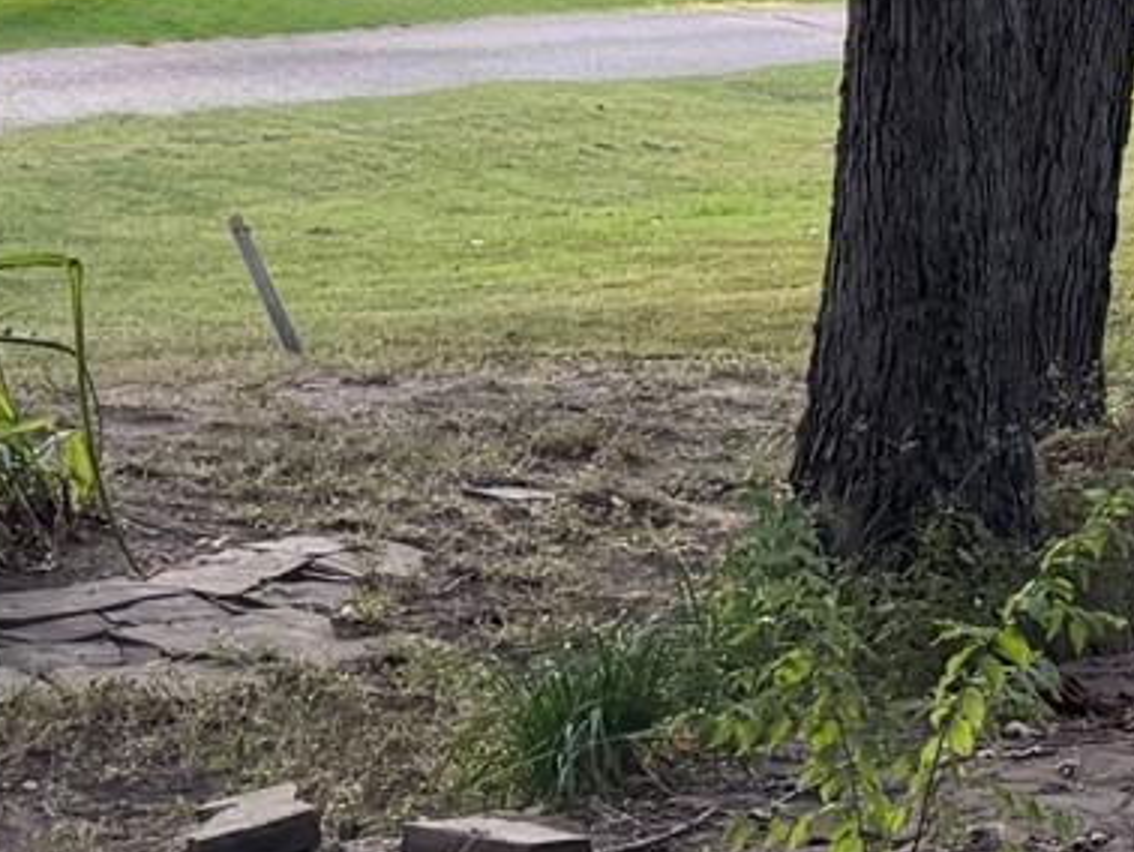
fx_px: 4261
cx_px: 2403
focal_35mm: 130
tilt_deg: +7.4
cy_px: -480
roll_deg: -2.5
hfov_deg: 12.8
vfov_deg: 10.9
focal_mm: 6.76
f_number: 1.78
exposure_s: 1/435
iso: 100
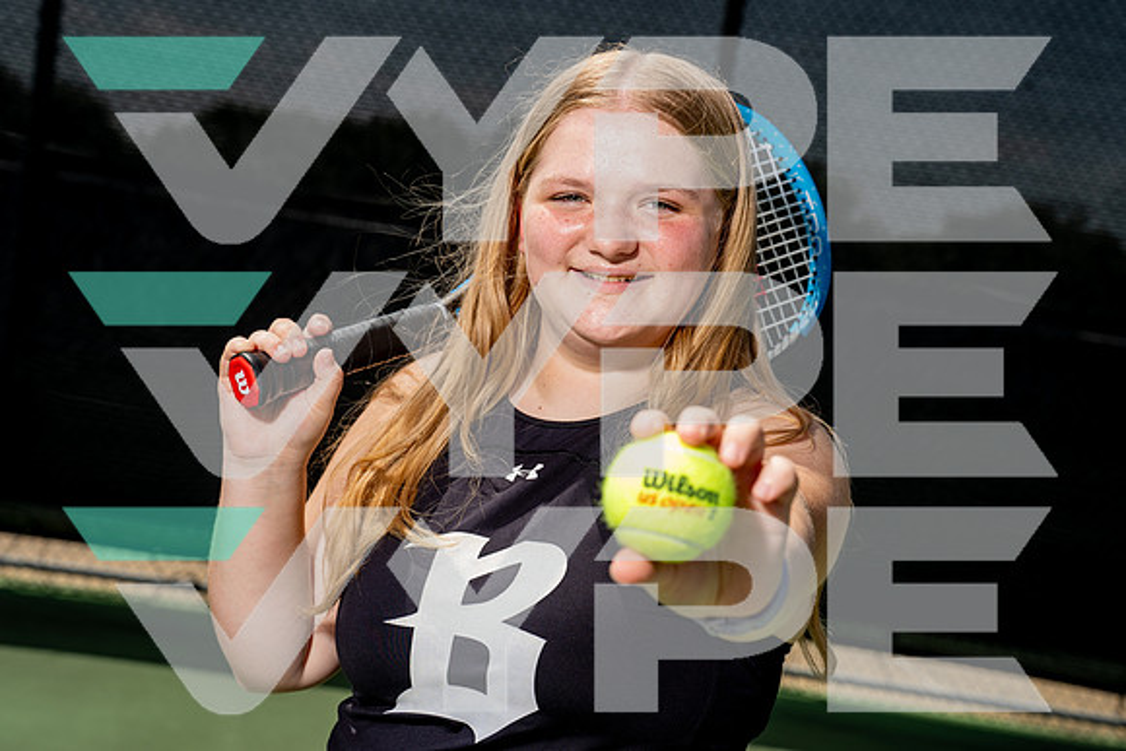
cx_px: 558
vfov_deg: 21.2
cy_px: 373
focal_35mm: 64
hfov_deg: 31.3
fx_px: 2008
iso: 100
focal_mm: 60
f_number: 5.6
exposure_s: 1/640
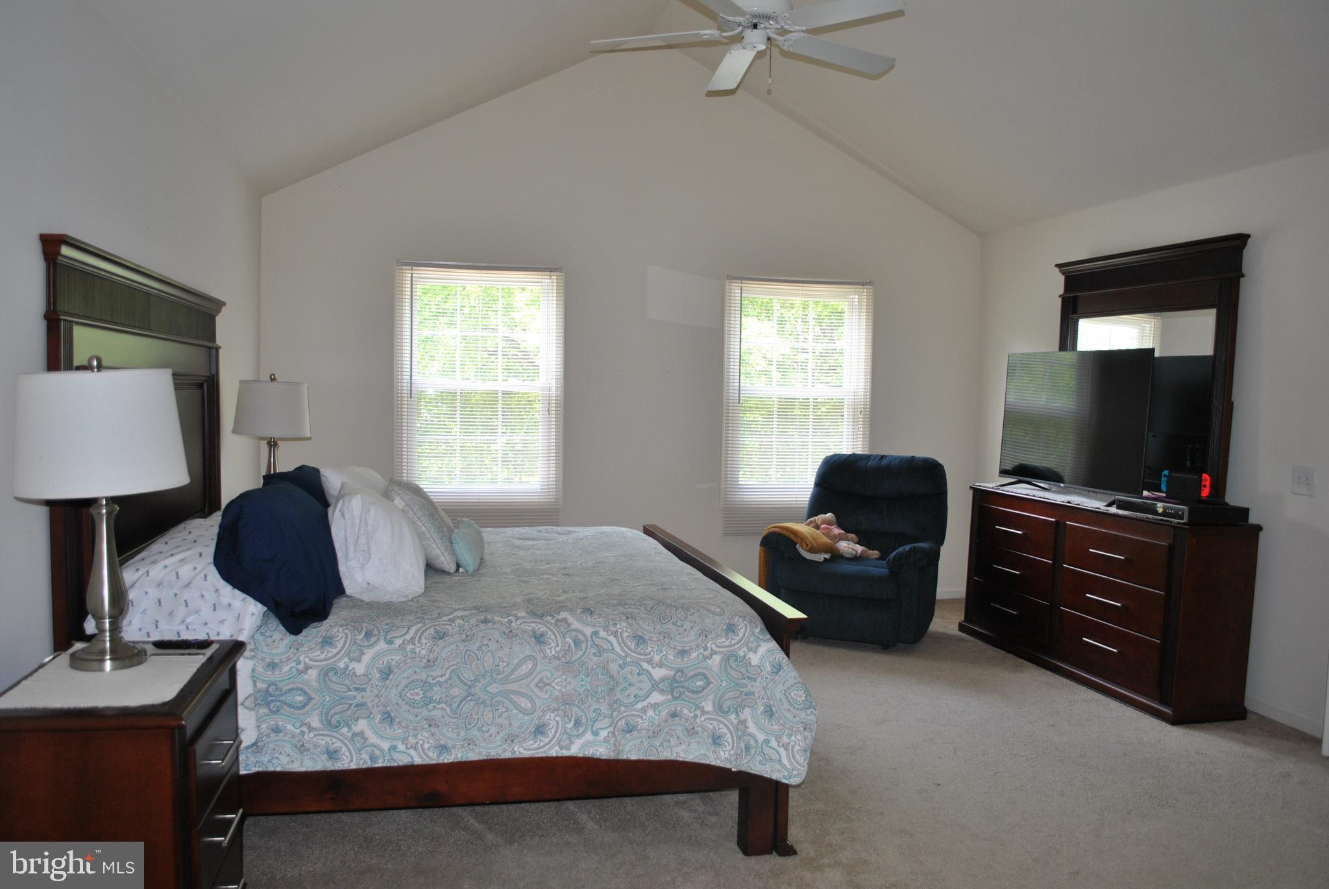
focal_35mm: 27
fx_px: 998
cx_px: 664
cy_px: 444
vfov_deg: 48.0
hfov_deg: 67.3
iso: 200
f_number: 3.5
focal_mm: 18
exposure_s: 1/60
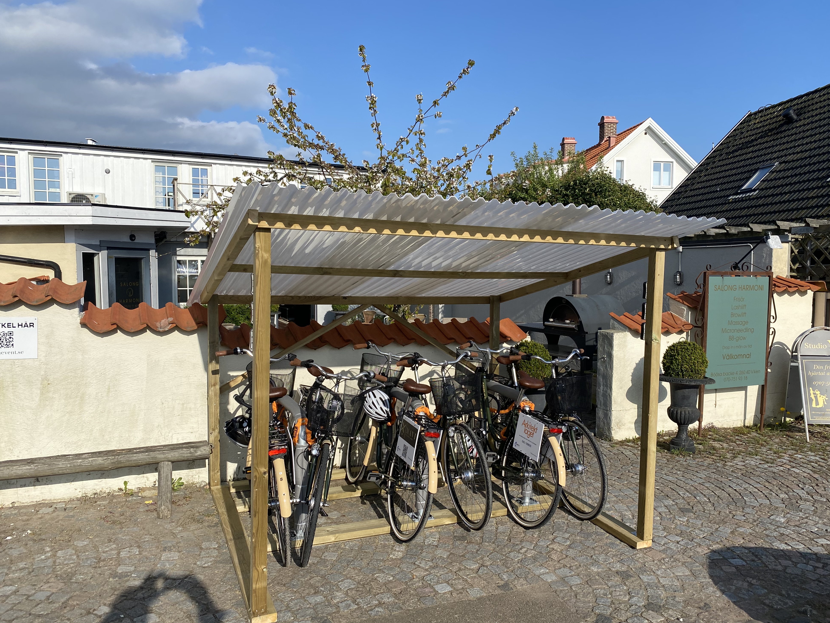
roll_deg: -0.7
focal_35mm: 27
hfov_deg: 65.3
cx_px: 429
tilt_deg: -3.9
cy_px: 322
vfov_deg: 51.3
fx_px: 647
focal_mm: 4.25
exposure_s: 1/3846
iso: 32
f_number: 1.8
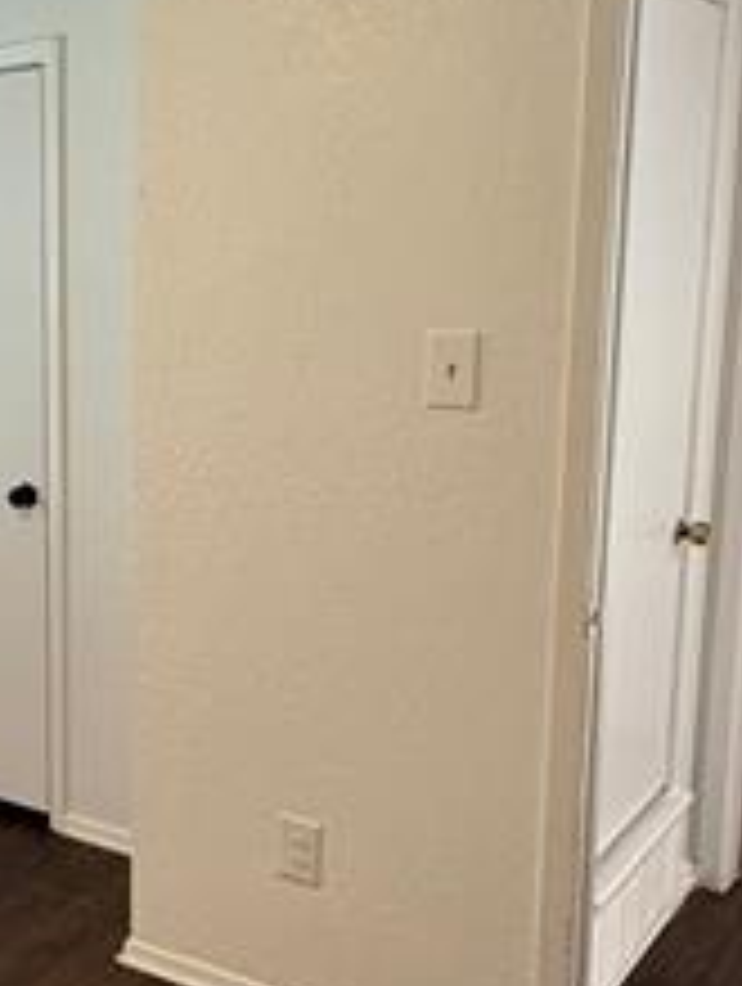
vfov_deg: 38.8
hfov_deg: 26.9
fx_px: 1396
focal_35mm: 49
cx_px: -112
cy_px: 509
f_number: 2.2
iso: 400
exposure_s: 1/120
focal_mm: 2.22
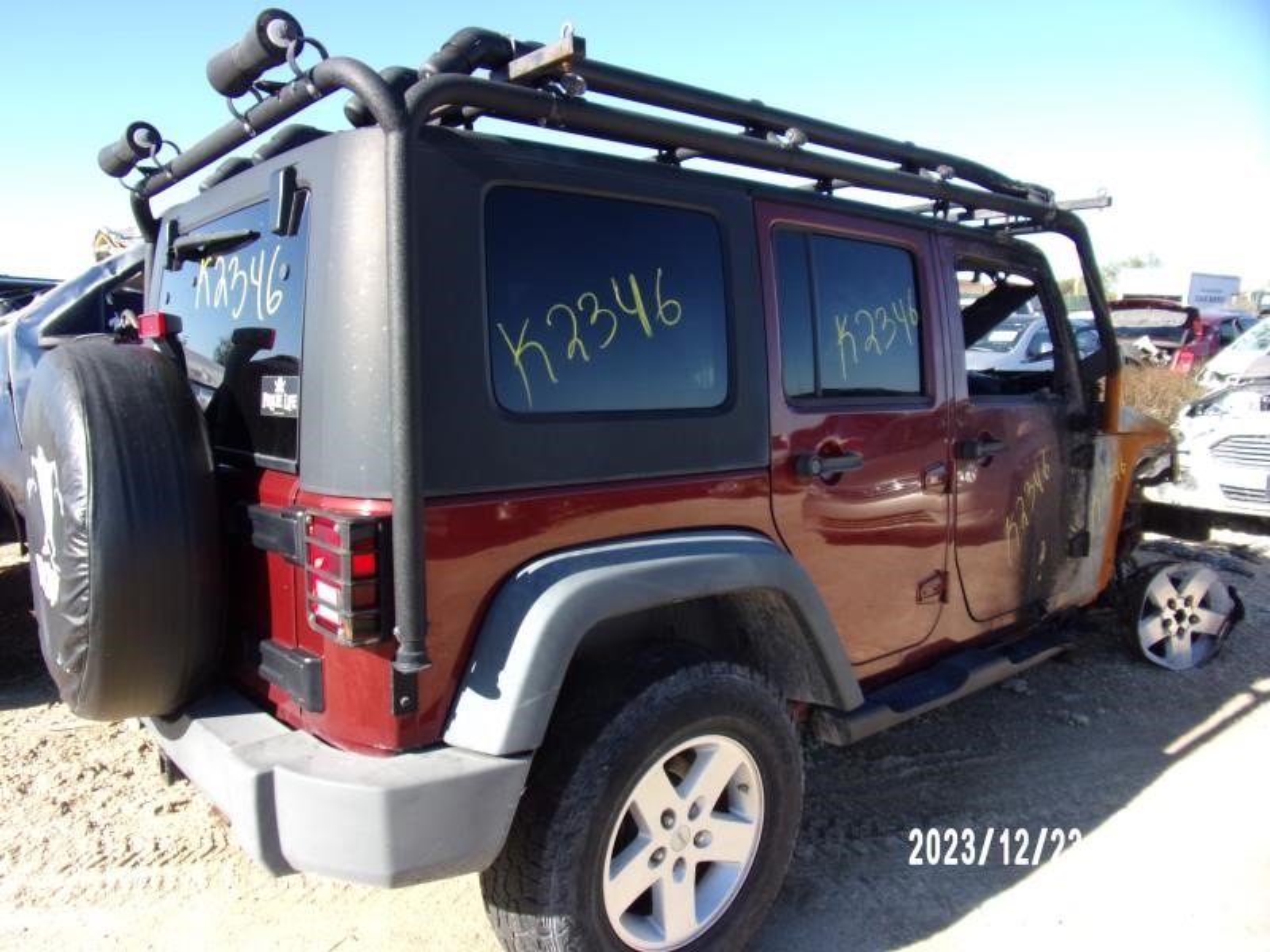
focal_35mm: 24
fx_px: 881
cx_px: 635
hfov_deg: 71.6
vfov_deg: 56.8
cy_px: 476
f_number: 3.3
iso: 80
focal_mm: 4.3
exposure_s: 1/400
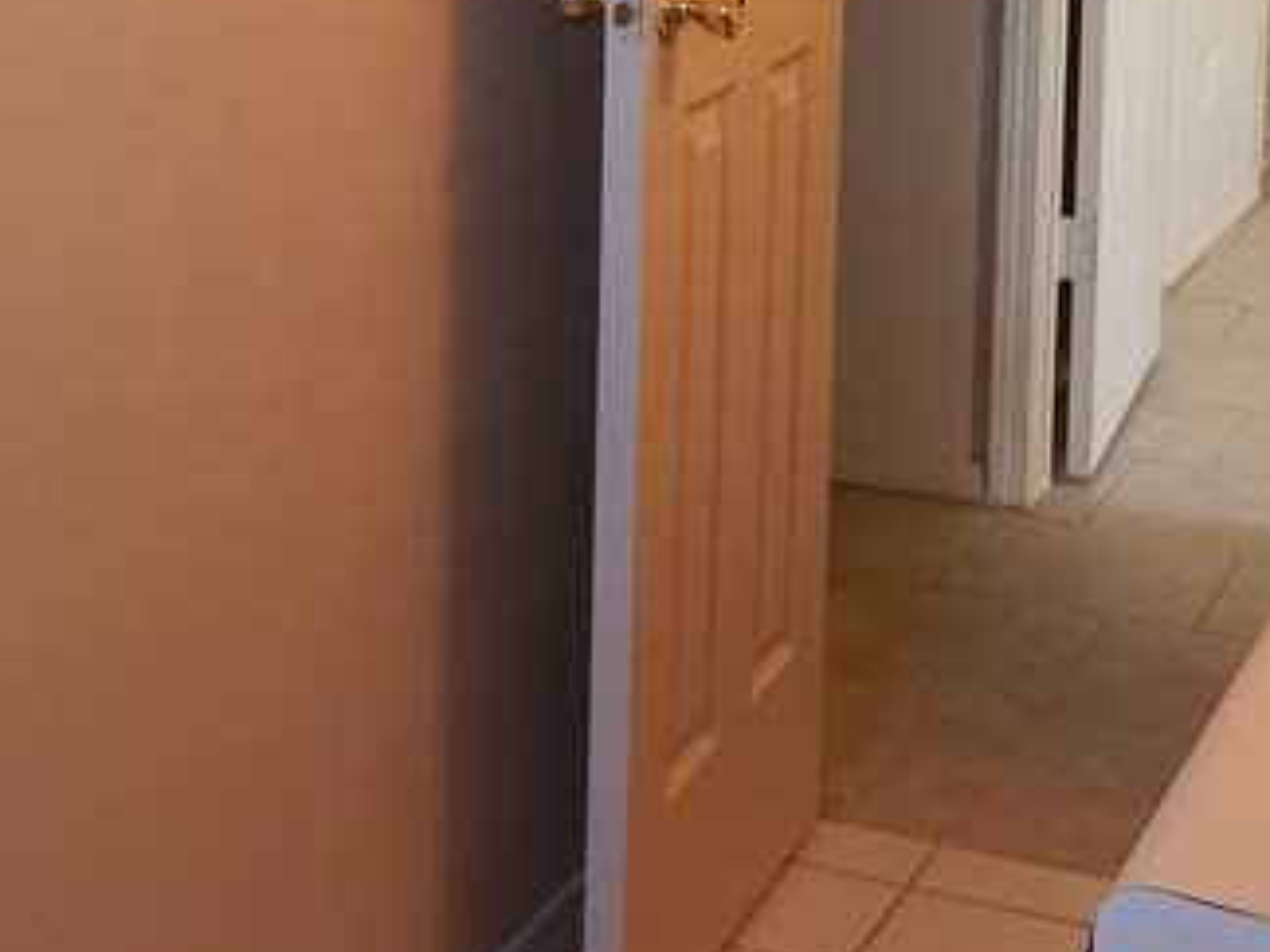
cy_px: -121
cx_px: 439
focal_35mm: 79
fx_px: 2898
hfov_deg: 24.6
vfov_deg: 17.9
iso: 160
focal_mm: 4.5
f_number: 3.1
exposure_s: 1/30
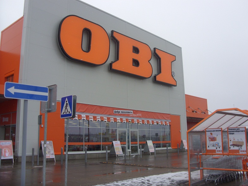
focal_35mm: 39
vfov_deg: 36.8
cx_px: 126
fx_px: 280
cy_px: 91
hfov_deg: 47.8
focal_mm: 6.3
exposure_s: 1/201
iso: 50
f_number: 2.8
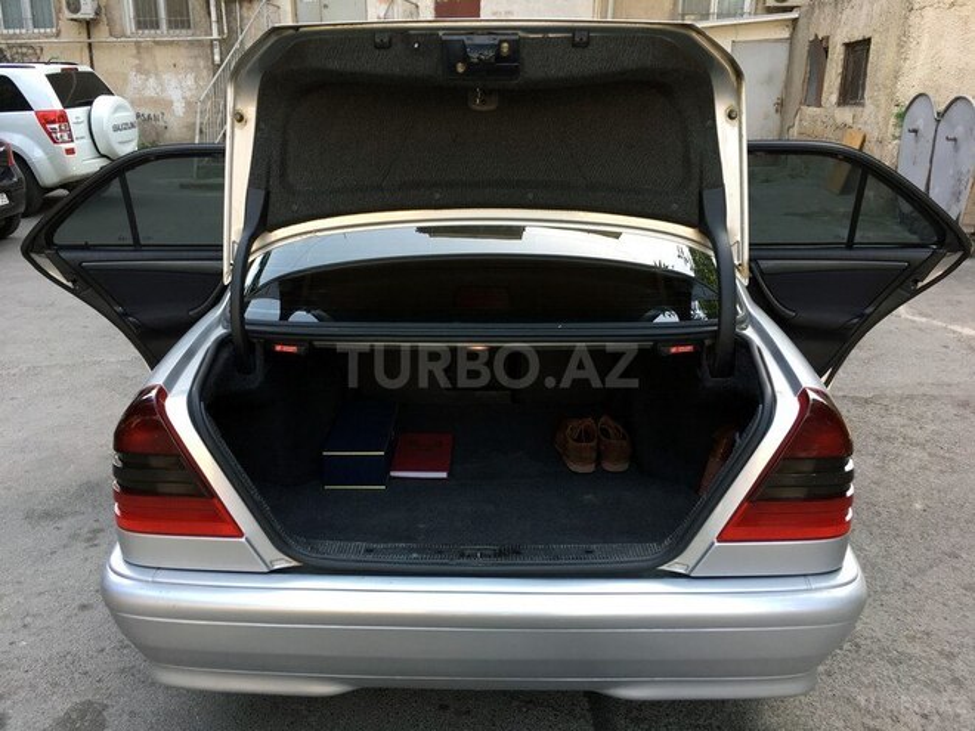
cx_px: 488
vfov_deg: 48.2
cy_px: 366
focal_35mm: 29
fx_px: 817
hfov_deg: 61.7
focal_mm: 4.15
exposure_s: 1/100
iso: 25
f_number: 2.2
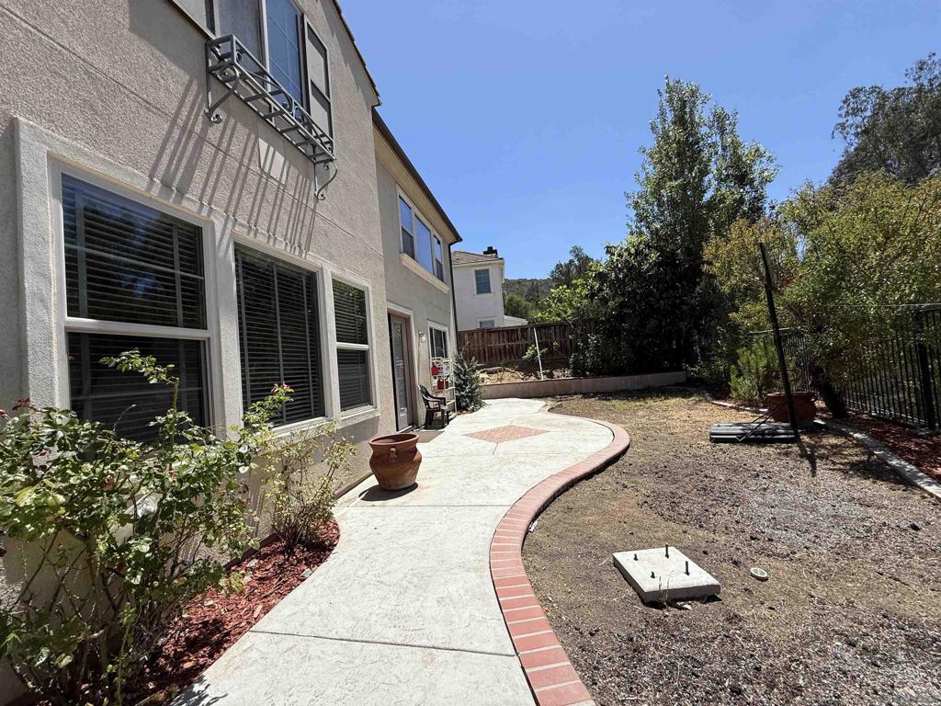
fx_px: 381
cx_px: 470
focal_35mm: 14
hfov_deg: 102.1
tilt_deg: +3.0
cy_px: 353
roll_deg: +4.7
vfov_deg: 85.7
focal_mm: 2.22
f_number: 2.2
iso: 50
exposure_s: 1/2165
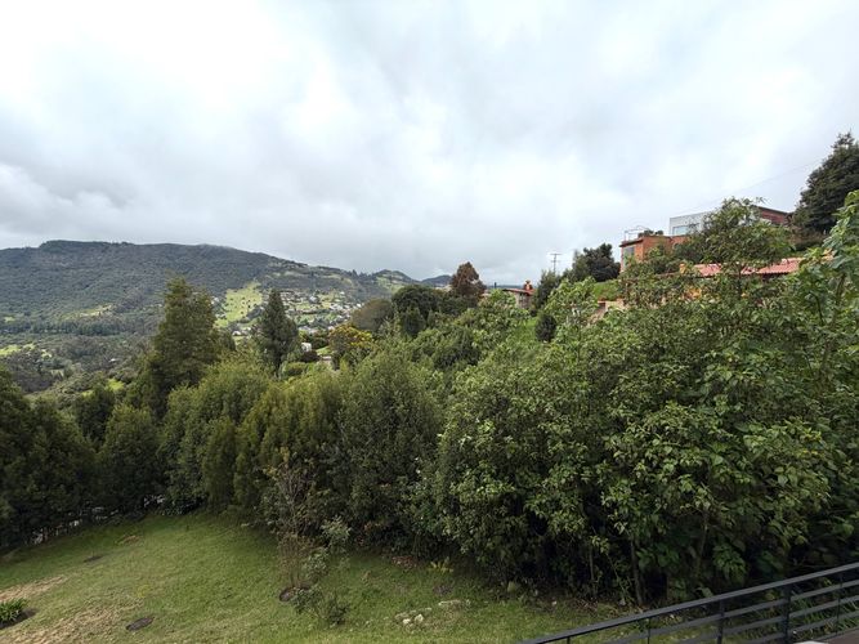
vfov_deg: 85.7
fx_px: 347
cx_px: 430
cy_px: 322
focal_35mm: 14
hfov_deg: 102.1
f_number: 2.2
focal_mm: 2.22
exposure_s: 1/1087
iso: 20
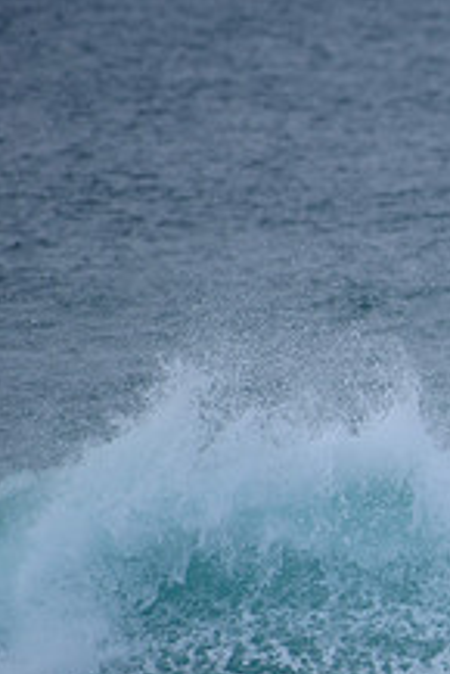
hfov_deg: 1.0
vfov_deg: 1.5
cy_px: 424
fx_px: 25027
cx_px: 866
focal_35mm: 1337
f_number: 5.6
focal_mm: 500
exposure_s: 1/800
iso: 140
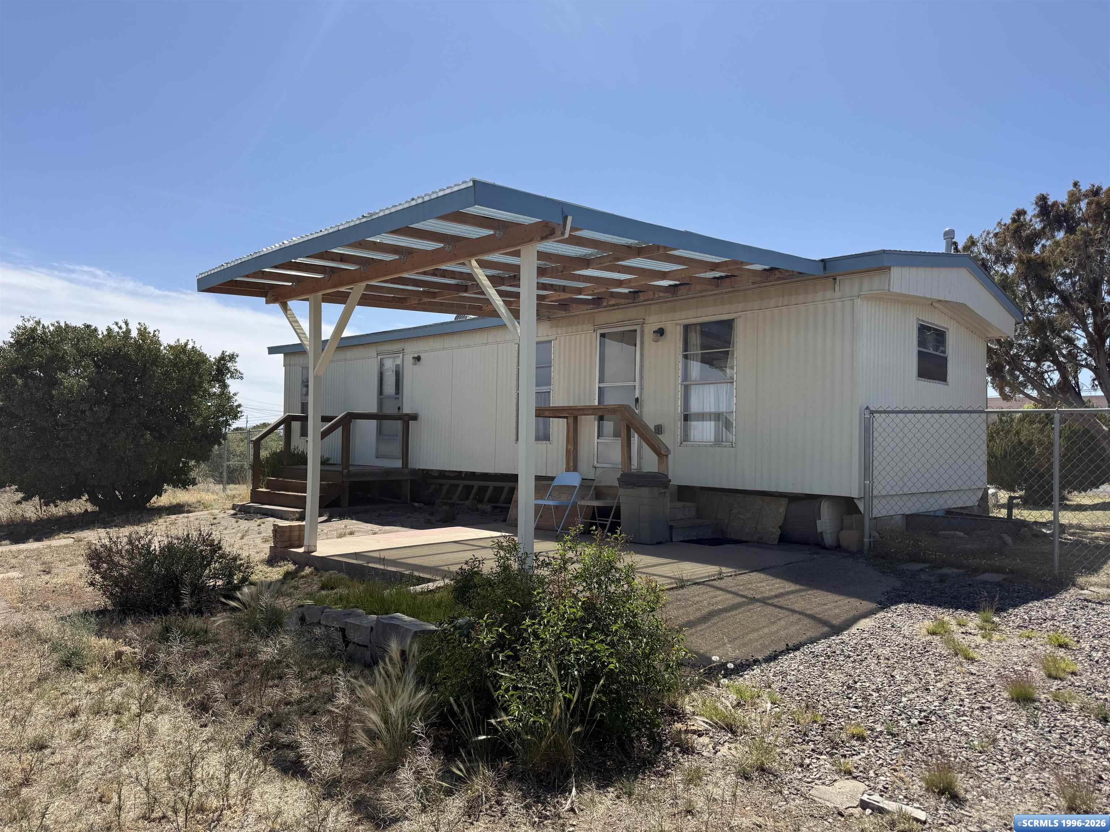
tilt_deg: +2.8
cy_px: 416
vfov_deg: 56.8
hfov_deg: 71.6
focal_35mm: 24
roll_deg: -2.2
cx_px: 555
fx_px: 770
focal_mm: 6.76
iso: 80
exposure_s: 1/4673
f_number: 1.78
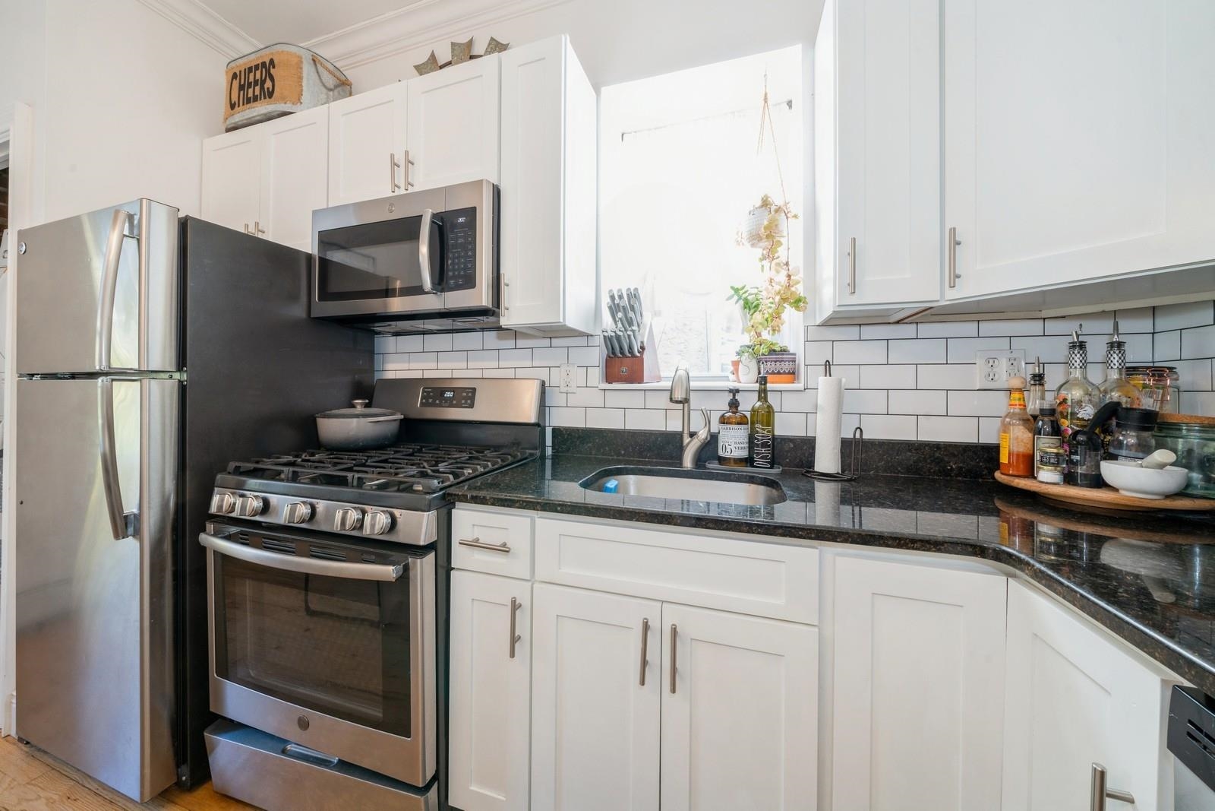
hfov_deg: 112.6
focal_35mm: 12
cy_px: 406
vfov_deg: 90.0
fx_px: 405
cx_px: 608
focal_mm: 12
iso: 200
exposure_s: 1/2
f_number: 11
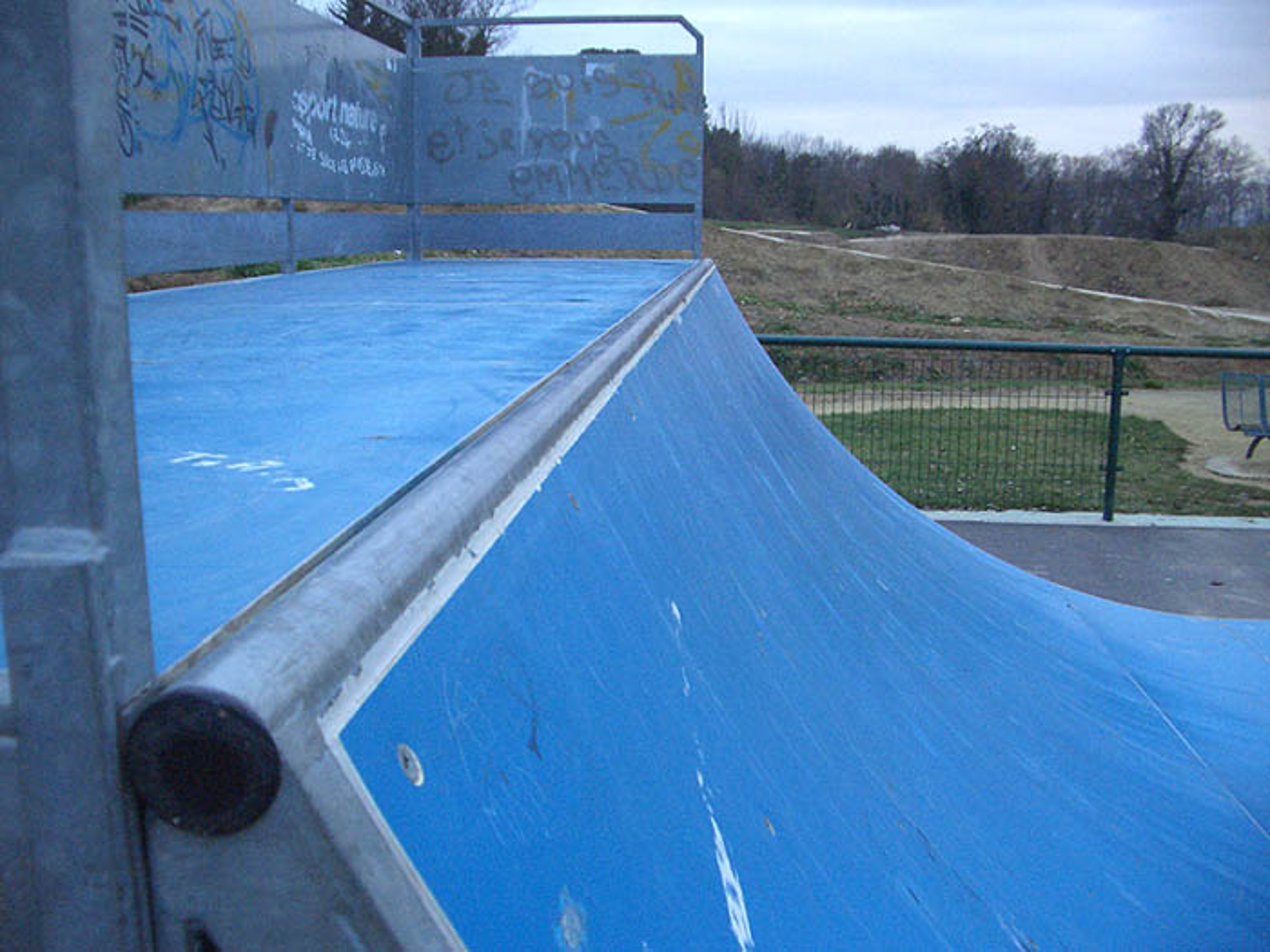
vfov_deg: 40.7
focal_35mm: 35
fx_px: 1284
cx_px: 635
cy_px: 476
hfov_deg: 52.6
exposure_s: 1/60
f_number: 2.6
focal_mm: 5.8
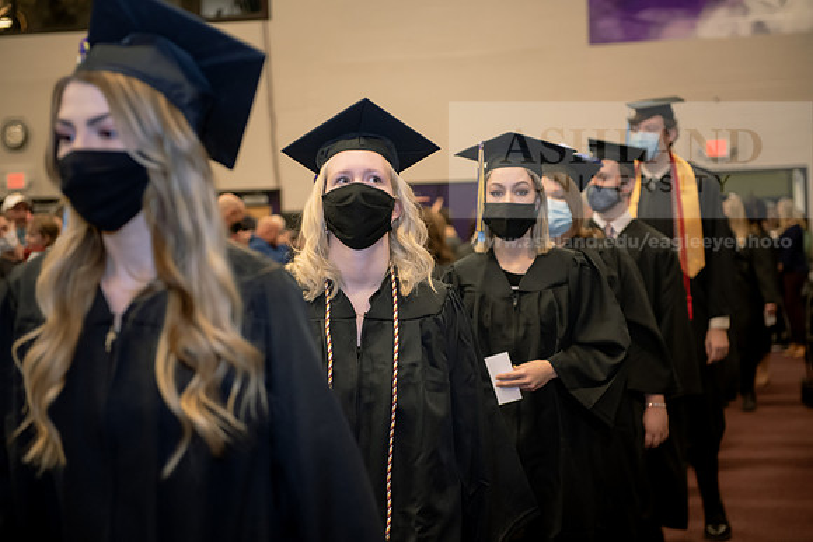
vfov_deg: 19.5
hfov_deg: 28.8
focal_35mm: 70
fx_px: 1581
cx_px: 406
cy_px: 271
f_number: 3.5
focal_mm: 70
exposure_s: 1/200
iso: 1600
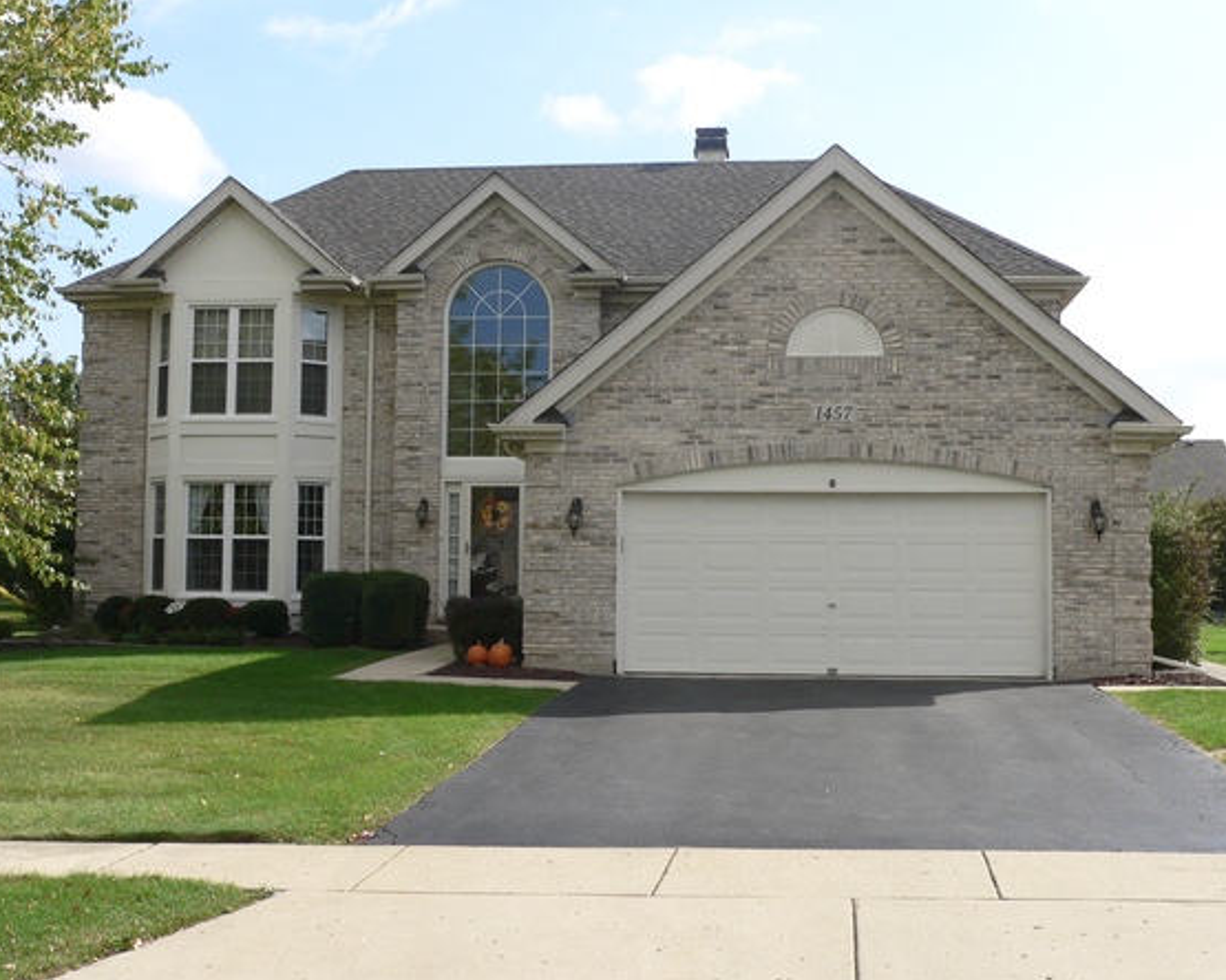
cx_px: 610
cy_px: 492
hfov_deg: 41.2
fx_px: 1633
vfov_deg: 33.4
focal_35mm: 45
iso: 80
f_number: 4.6
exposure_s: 1/500
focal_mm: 6.6
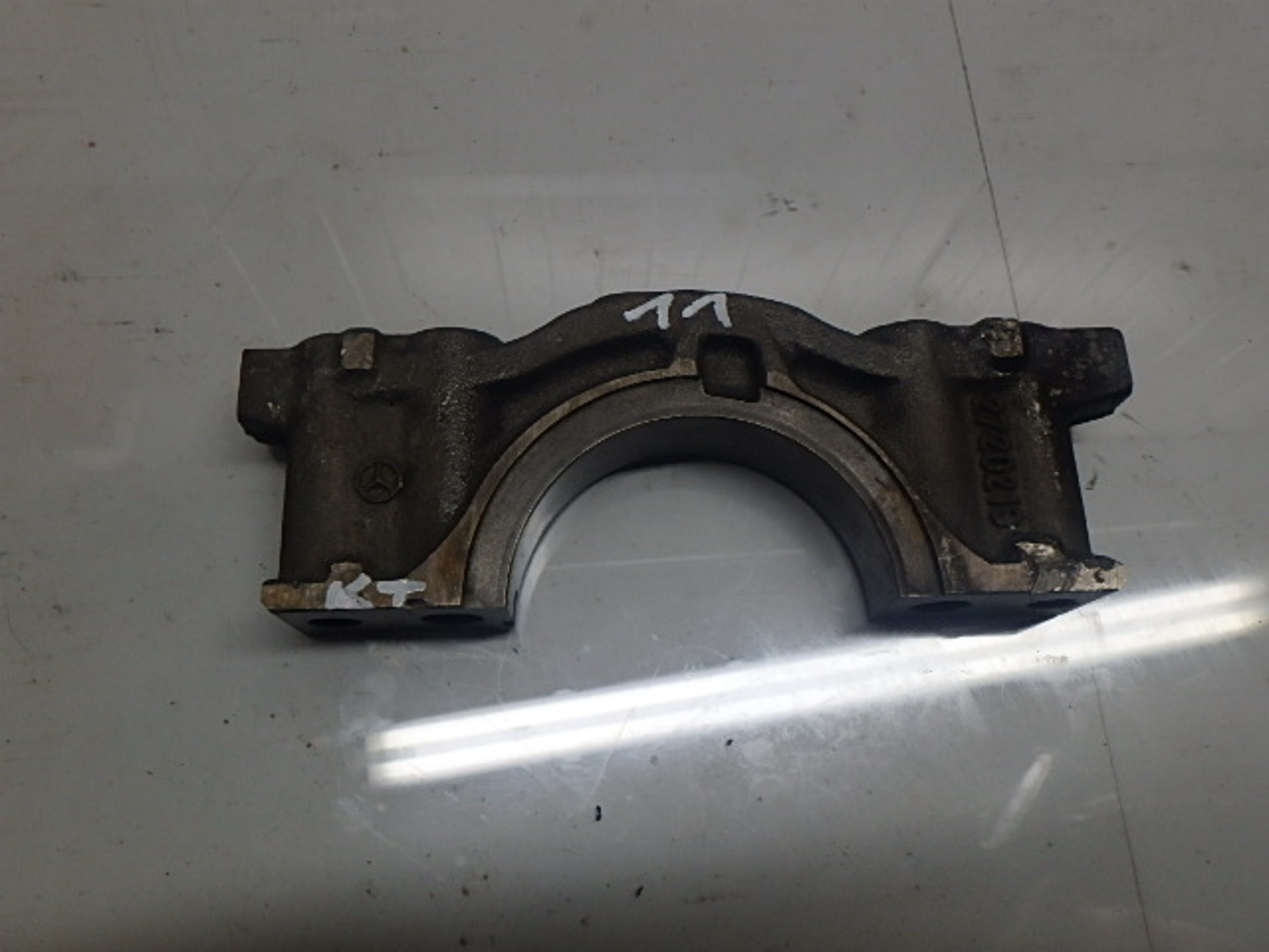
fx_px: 1063
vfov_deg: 48.2
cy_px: 476
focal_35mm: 29
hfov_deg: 61.7
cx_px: 634
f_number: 4.6
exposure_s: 1/60
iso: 200
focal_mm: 5.2
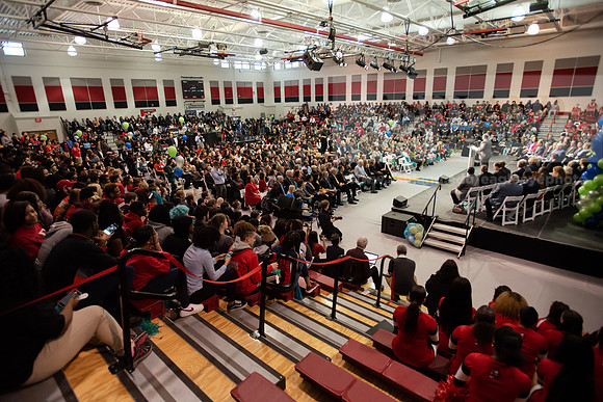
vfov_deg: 62.0
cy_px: 201
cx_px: 302
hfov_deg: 84.0
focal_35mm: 20
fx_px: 335
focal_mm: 20
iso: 2000
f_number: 3.5
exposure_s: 1/200
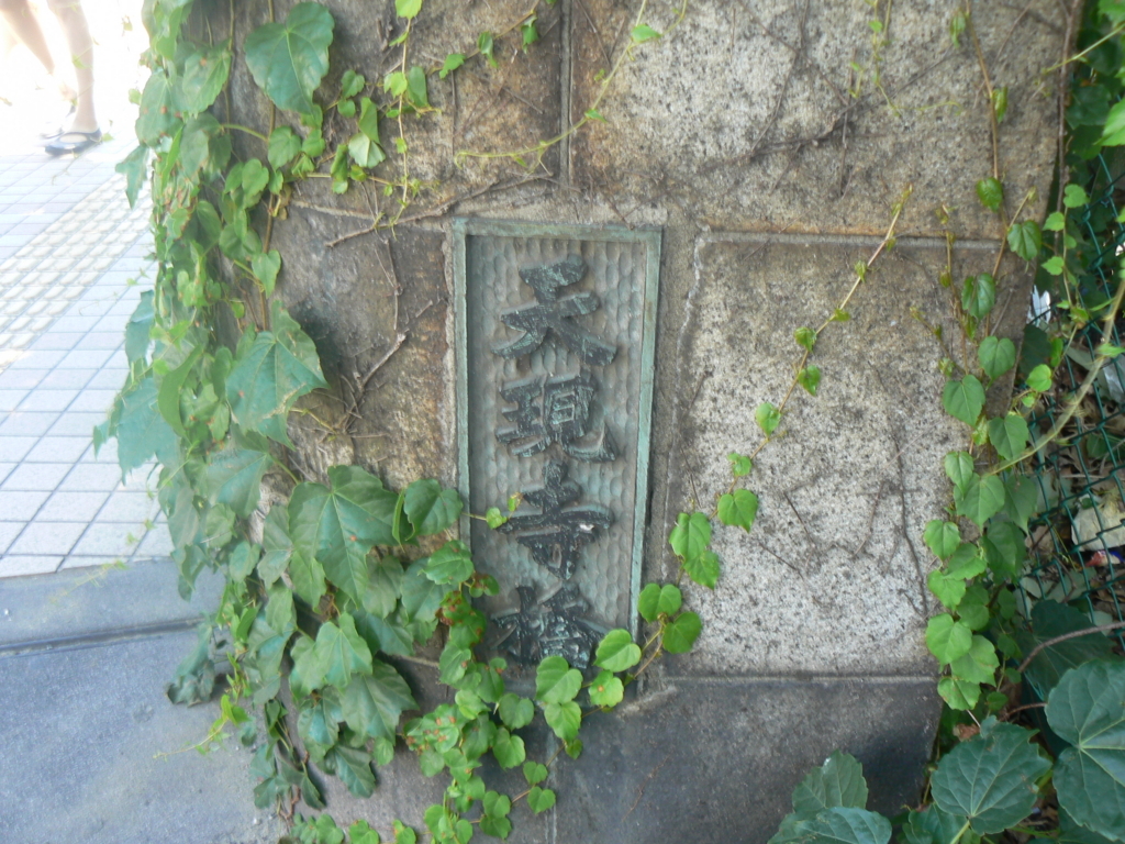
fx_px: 1170
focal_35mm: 36
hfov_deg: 51.4
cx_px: 562
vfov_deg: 39.7
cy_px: 422
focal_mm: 6
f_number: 2.8
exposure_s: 1/30
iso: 80
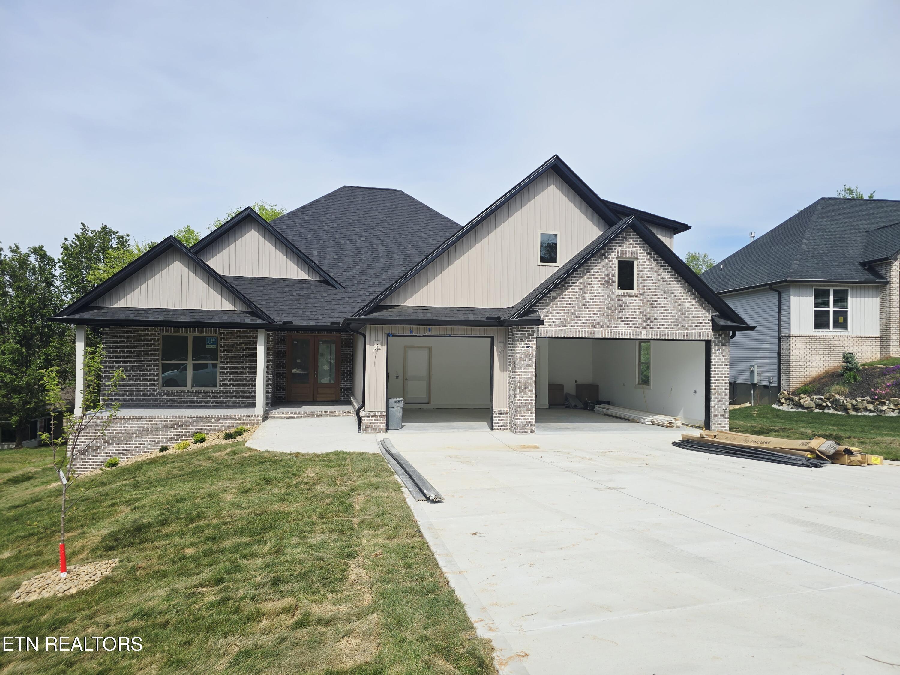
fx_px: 598
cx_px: 450
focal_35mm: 23
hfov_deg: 73.9
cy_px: 338
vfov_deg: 58.9
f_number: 1.7
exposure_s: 1/1084
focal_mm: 6.3
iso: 12
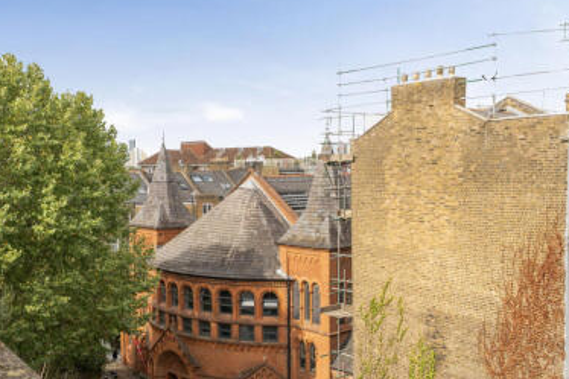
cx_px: 224
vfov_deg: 31.8
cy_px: 206
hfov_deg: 46.1
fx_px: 664
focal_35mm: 42
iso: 400
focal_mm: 22
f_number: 8
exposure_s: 1/200
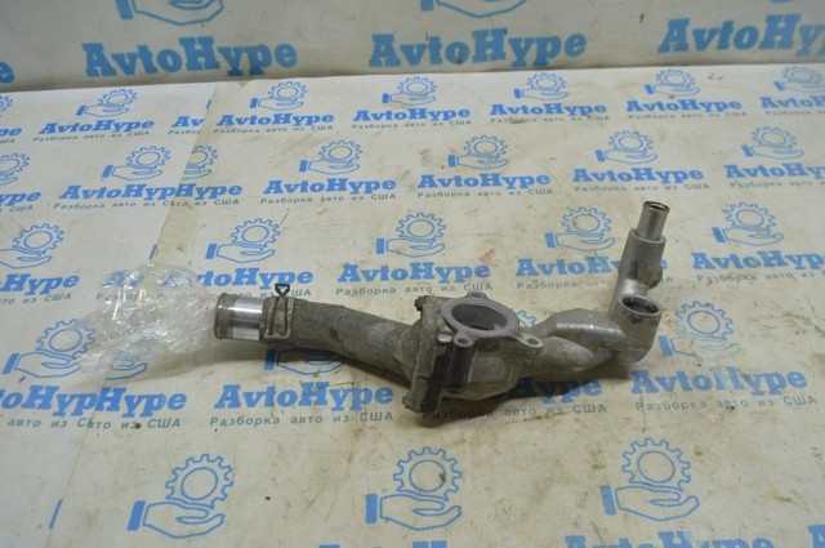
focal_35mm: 32
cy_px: 274
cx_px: 412
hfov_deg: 59.6
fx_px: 721
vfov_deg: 41.6
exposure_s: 1/40
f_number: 5.6
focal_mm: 21
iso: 400
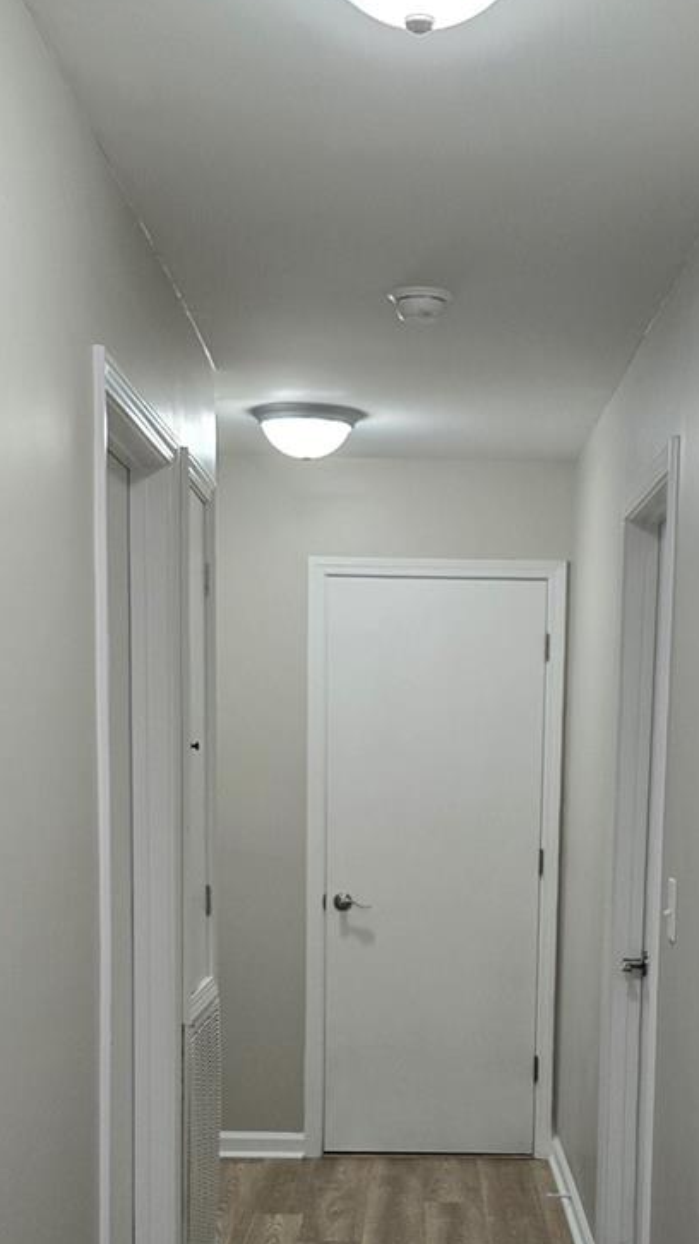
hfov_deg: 22.6
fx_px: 1748
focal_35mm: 53
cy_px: 990
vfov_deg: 37.8
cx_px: 433
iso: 200
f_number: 1.7
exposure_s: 1/120
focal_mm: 6.3
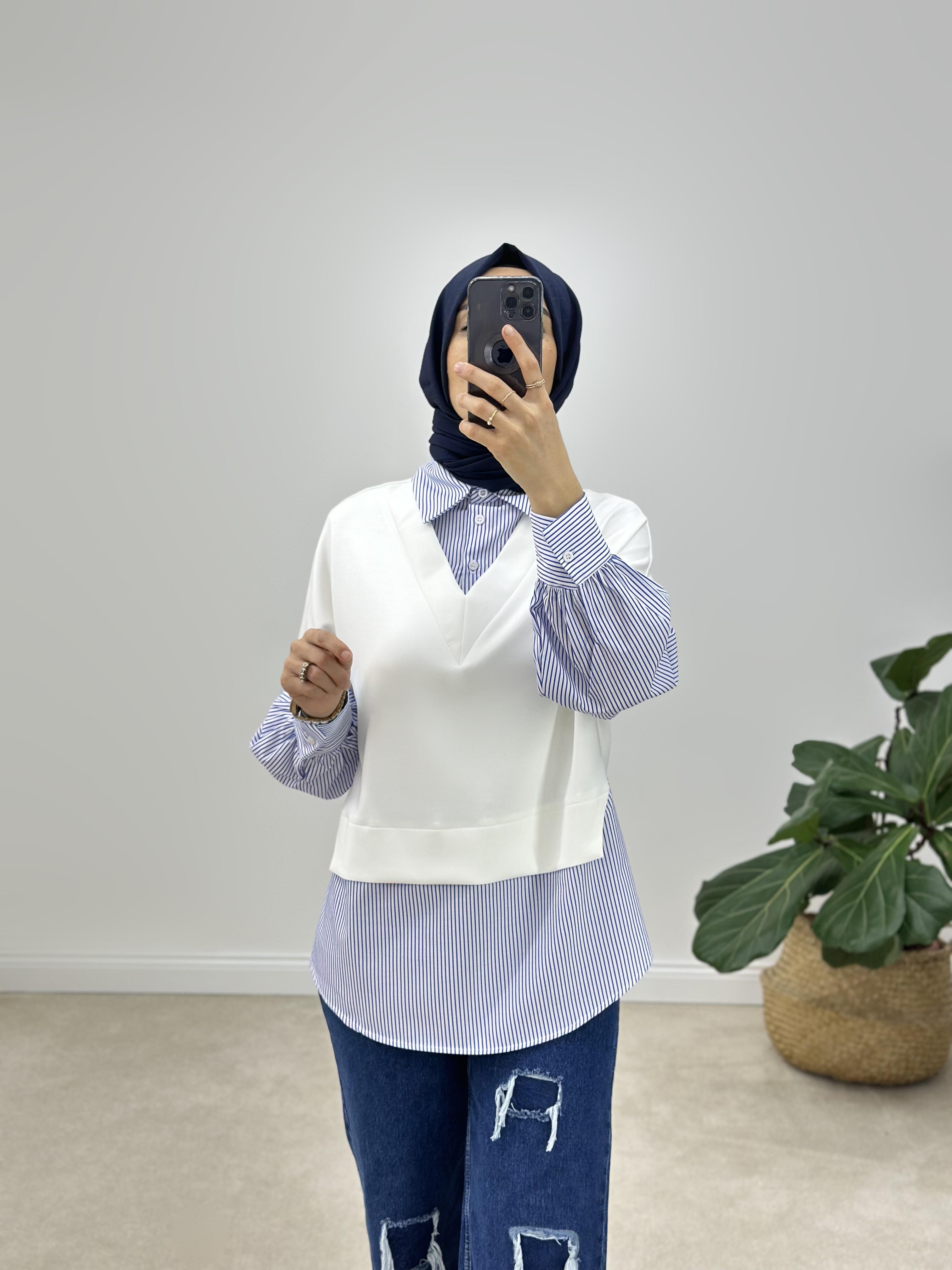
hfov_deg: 30.3
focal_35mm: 48
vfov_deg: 39.7
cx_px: 476
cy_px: 635
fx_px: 1760
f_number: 1.78
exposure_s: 1/212
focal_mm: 6.86
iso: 80
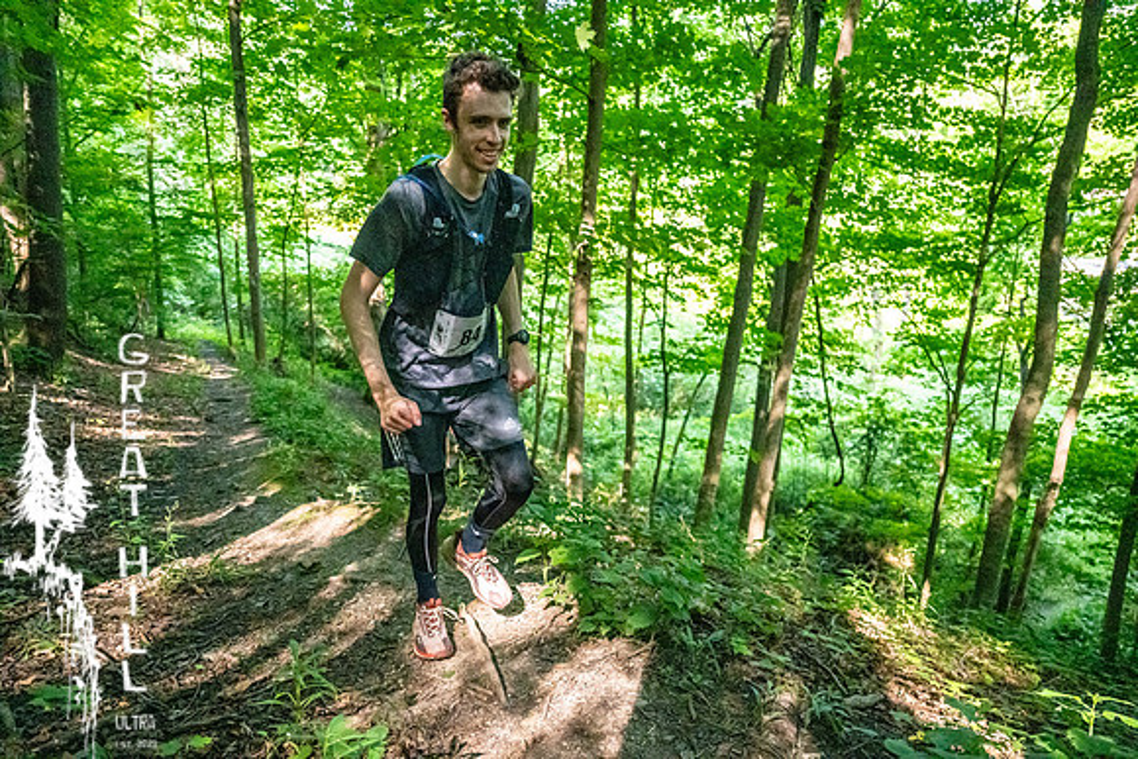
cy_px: 380
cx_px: 569
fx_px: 759
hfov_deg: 73.7
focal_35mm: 24
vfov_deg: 53.2
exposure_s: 1/5000
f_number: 2.8
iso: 12800
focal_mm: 24
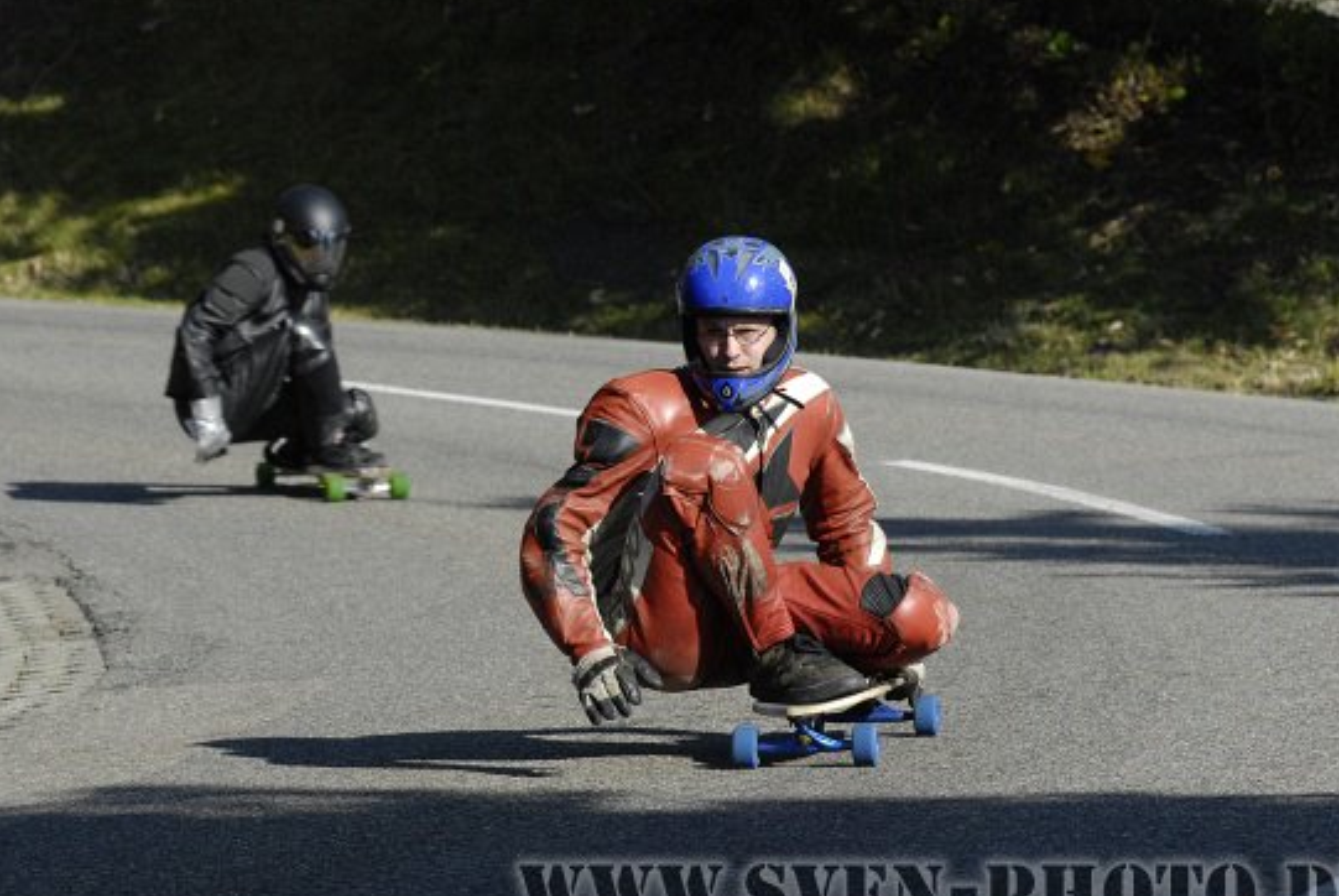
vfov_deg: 6.4
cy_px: 495
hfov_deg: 9.6
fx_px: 7989
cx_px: 702
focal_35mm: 215
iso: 200
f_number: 8
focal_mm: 125
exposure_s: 1/320
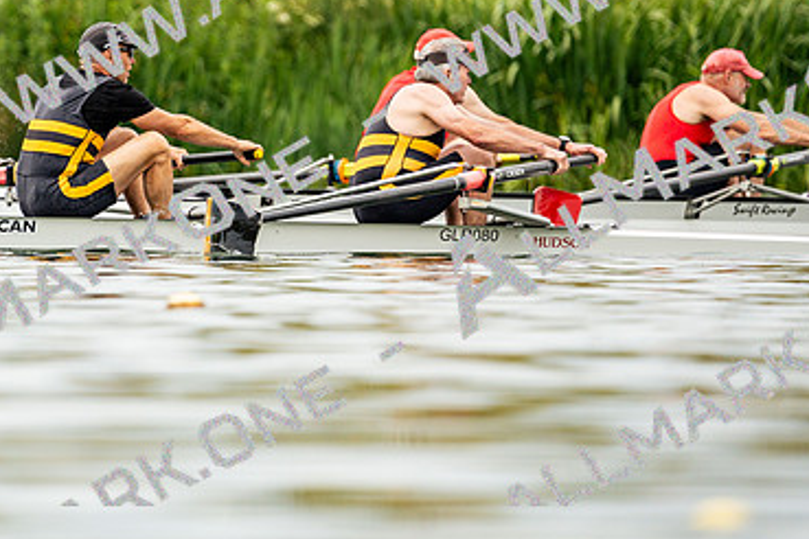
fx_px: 21212
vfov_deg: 1.5
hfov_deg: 2.2
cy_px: 130
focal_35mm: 944
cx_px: 263
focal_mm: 600
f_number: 6.3
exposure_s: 1/2000
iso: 500
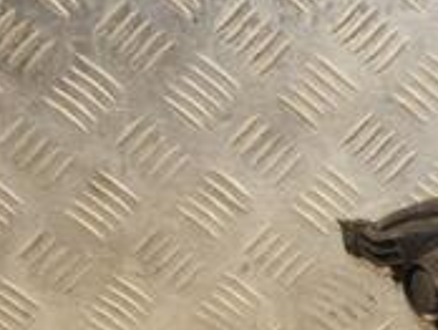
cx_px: 730
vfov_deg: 10.5
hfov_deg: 13.1
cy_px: 416
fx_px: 1761
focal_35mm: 139
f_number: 5
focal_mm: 28
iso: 800
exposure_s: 1/125
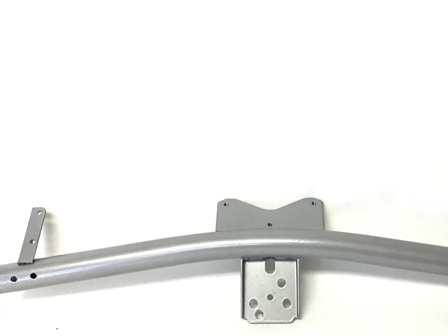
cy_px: 220
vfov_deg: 32.6
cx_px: 267
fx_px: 569
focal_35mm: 44
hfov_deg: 42.7
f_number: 2.4
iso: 40
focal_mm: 3.3
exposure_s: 1/30
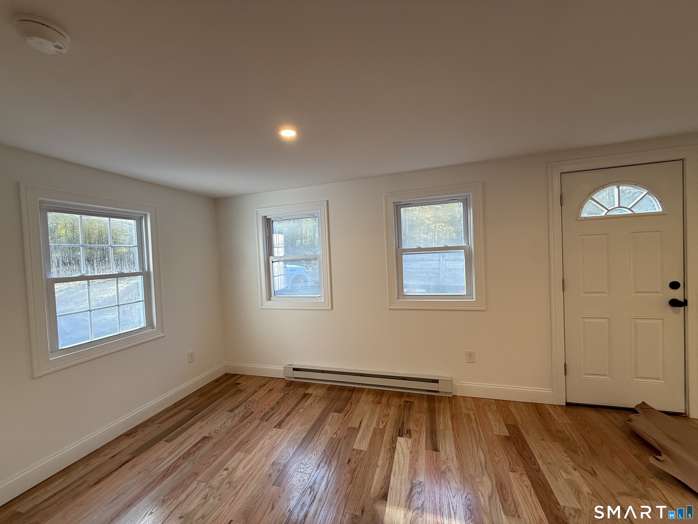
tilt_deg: -1.6
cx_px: 349
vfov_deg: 85.7
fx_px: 282
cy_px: 262
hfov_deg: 102.1
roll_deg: +2.4
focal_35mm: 14
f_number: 2.2
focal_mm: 2.22
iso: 125
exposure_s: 1/120
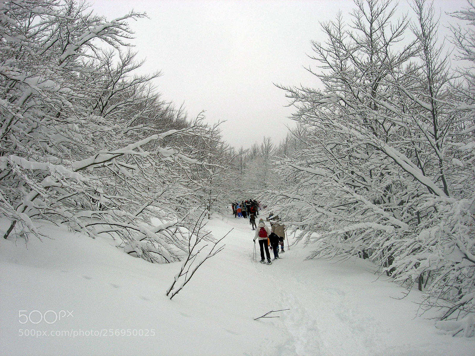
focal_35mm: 38
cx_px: 238
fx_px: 521
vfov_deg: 37.7
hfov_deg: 49.0
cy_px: 178
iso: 64
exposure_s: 1/203
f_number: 4.8
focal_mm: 7.8
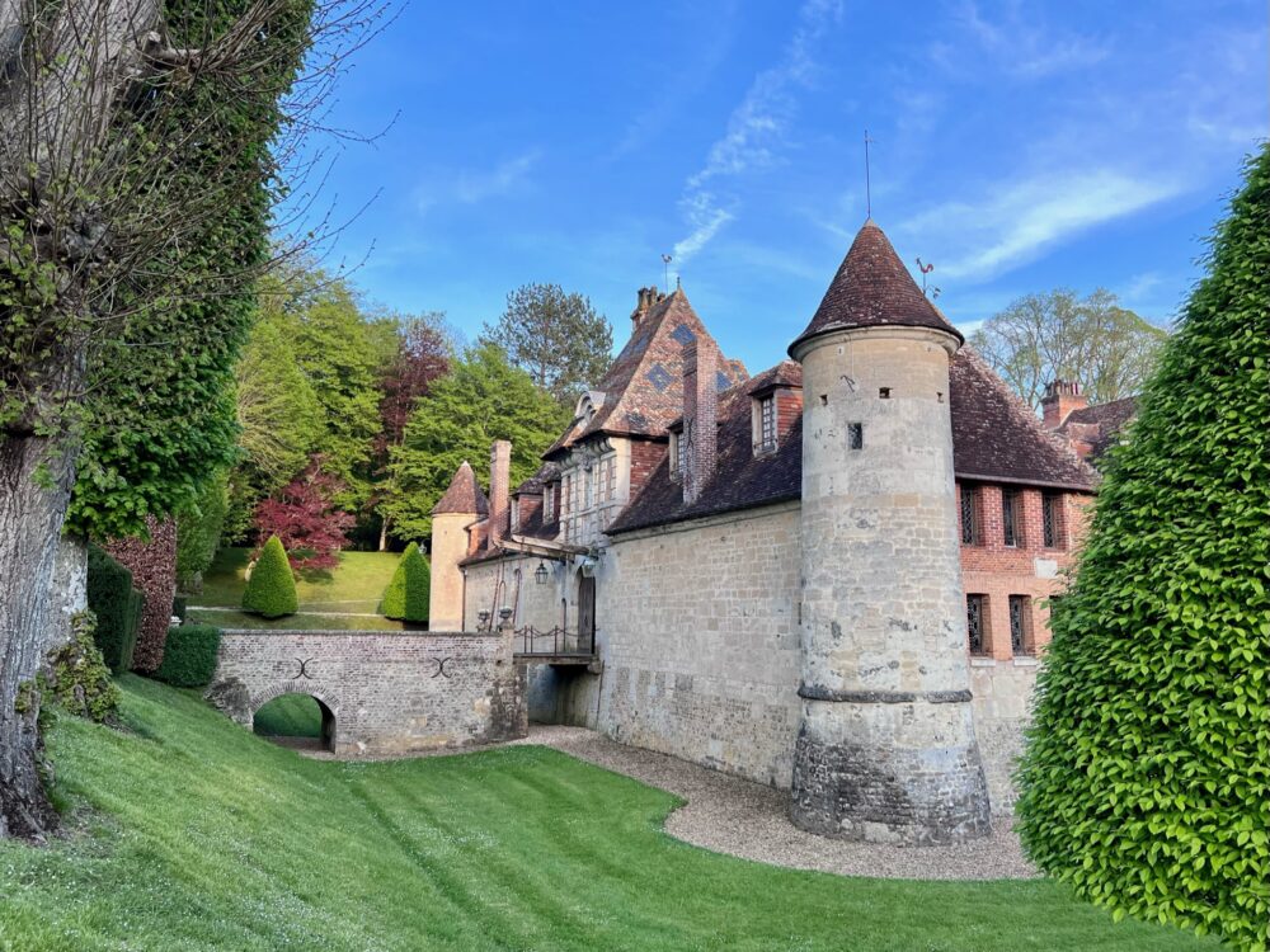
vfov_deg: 53.1
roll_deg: +2.9
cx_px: 635
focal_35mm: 26
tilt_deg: +6.6
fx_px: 954
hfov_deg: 67.3
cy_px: 476
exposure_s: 1/840
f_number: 1.5
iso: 50
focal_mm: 5.7
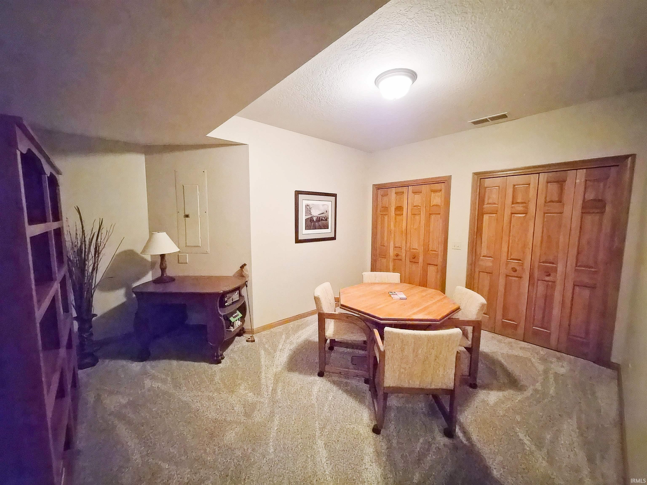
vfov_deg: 89.9
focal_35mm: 13
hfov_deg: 106.2
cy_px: 242
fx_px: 243
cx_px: 324
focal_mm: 1.7
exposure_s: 1/60
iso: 1600
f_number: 2.2
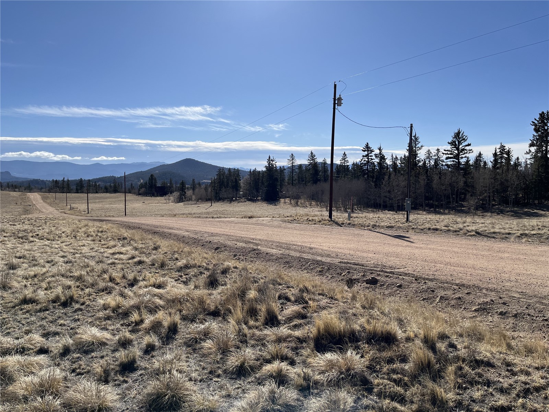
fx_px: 412
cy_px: 206
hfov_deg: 67.3
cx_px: 274
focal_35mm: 26
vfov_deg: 53.1
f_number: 1.6
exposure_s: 1/6897
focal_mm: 5.1
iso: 50
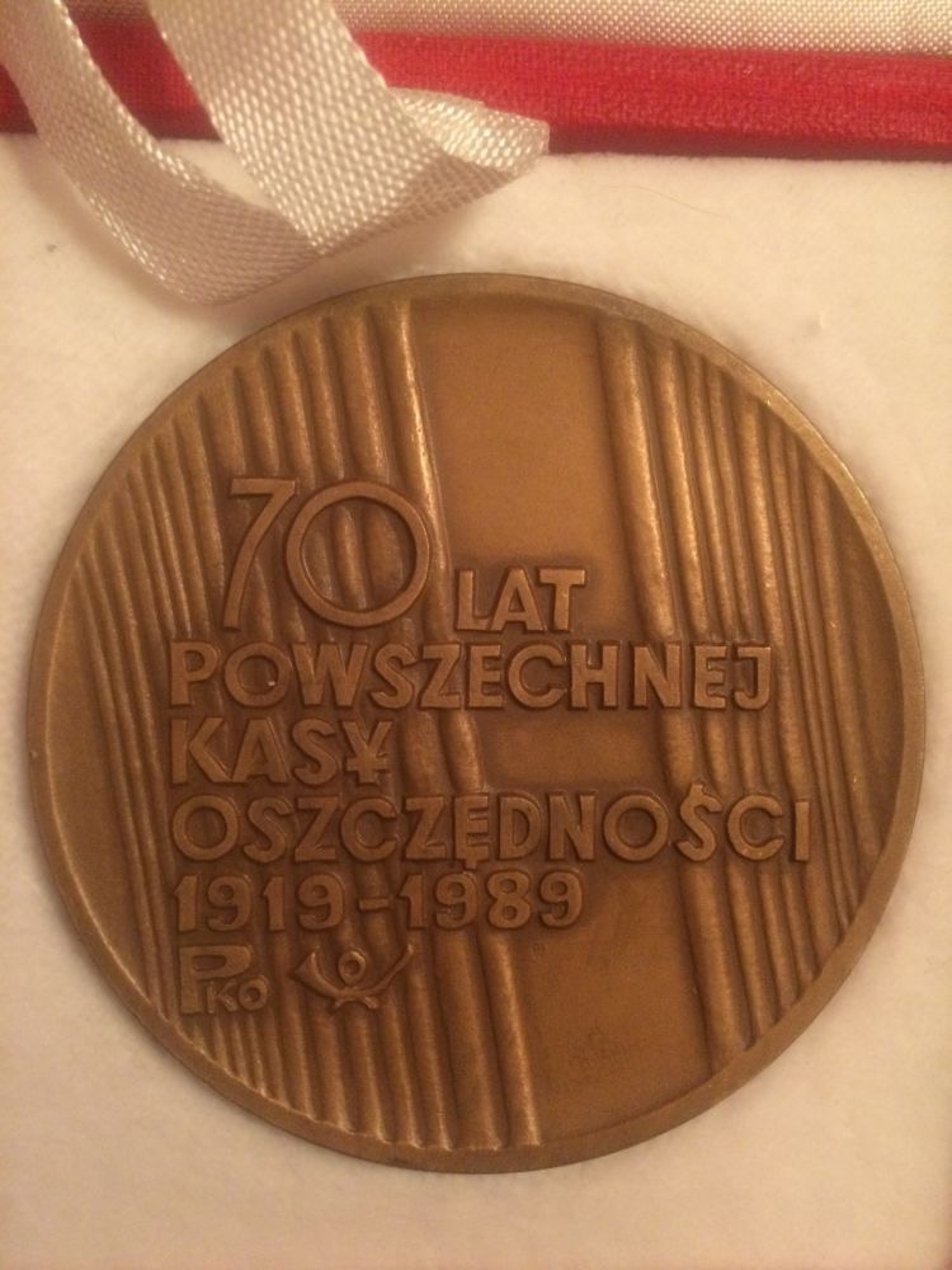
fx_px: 1063
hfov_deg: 48.2
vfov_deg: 61.7
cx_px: 476
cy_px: 635
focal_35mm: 29
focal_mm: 4.15
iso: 320
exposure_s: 1/30
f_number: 2.2
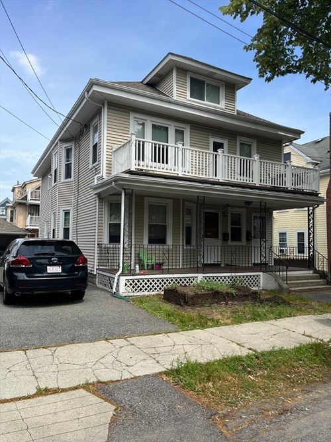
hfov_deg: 53.0
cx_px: 166
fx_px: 332
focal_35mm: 26
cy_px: 221
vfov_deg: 67.3
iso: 50
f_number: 1.6
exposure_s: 1/2632
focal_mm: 5.1
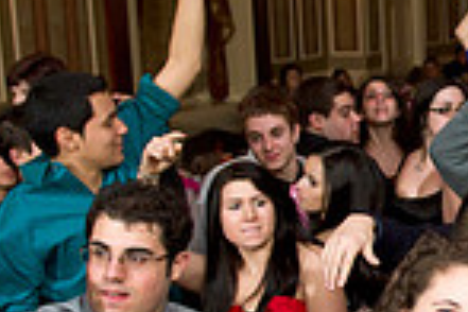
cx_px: 583
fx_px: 1235
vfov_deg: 14.3
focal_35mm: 95
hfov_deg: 20.0
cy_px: 232
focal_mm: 24
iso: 1600
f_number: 3.2
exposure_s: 1/100
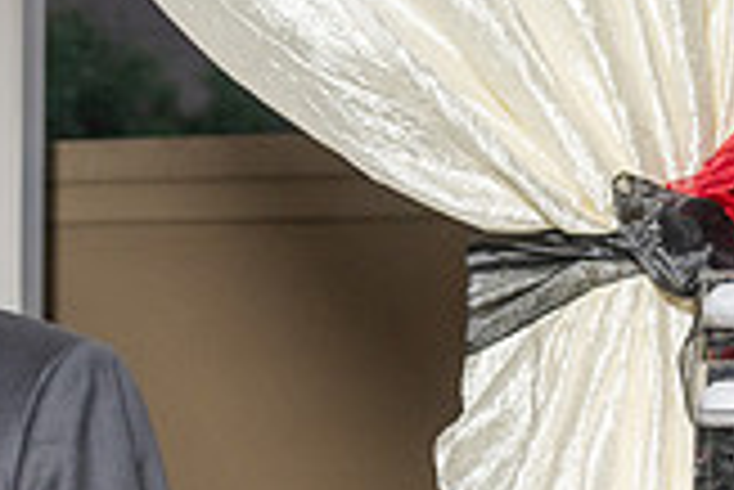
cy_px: 655
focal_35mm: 210
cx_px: -619
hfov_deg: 9.3
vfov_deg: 6.5
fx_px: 4285
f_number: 4.5
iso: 640
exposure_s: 1/200
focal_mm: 56
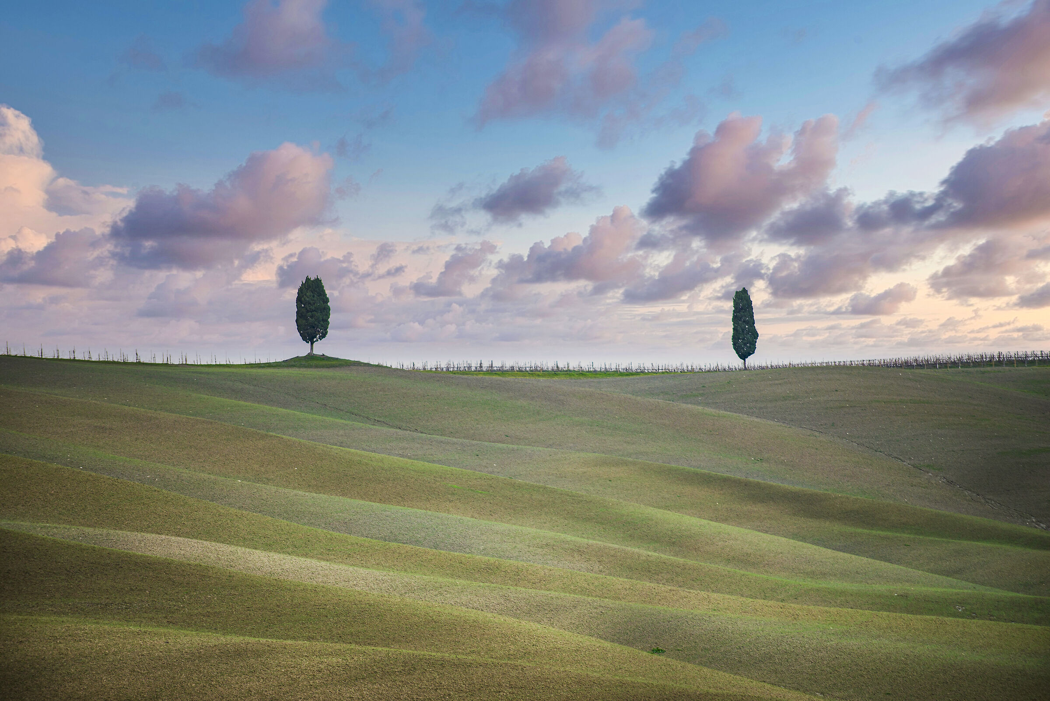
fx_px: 5835
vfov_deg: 6.9
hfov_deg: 10.3
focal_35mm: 200
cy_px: 350
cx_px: 525
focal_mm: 200
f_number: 4
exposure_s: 1/20
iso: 100
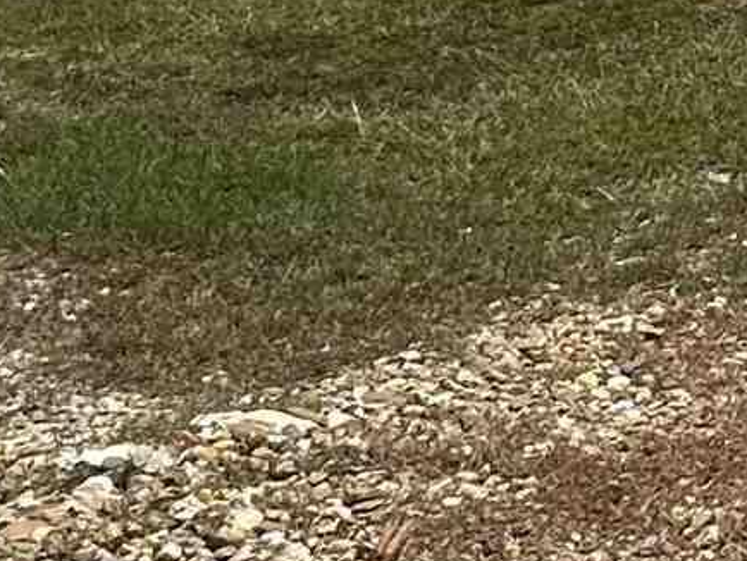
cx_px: 1439
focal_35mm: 99
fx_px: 2138
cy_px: -158
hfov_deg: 16.0
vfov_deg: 14.4
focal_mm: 2.22
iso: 50
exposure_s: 1/2882
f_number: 2.2
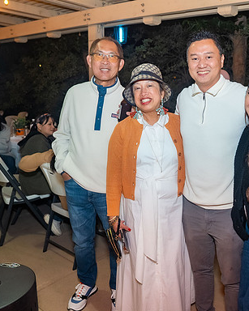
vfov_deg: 52.9
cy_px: 156
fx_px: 313
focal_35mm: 34
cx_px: 179
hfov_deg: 42.3
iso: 1000
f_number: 3.2
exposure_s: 1/160
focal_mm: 24
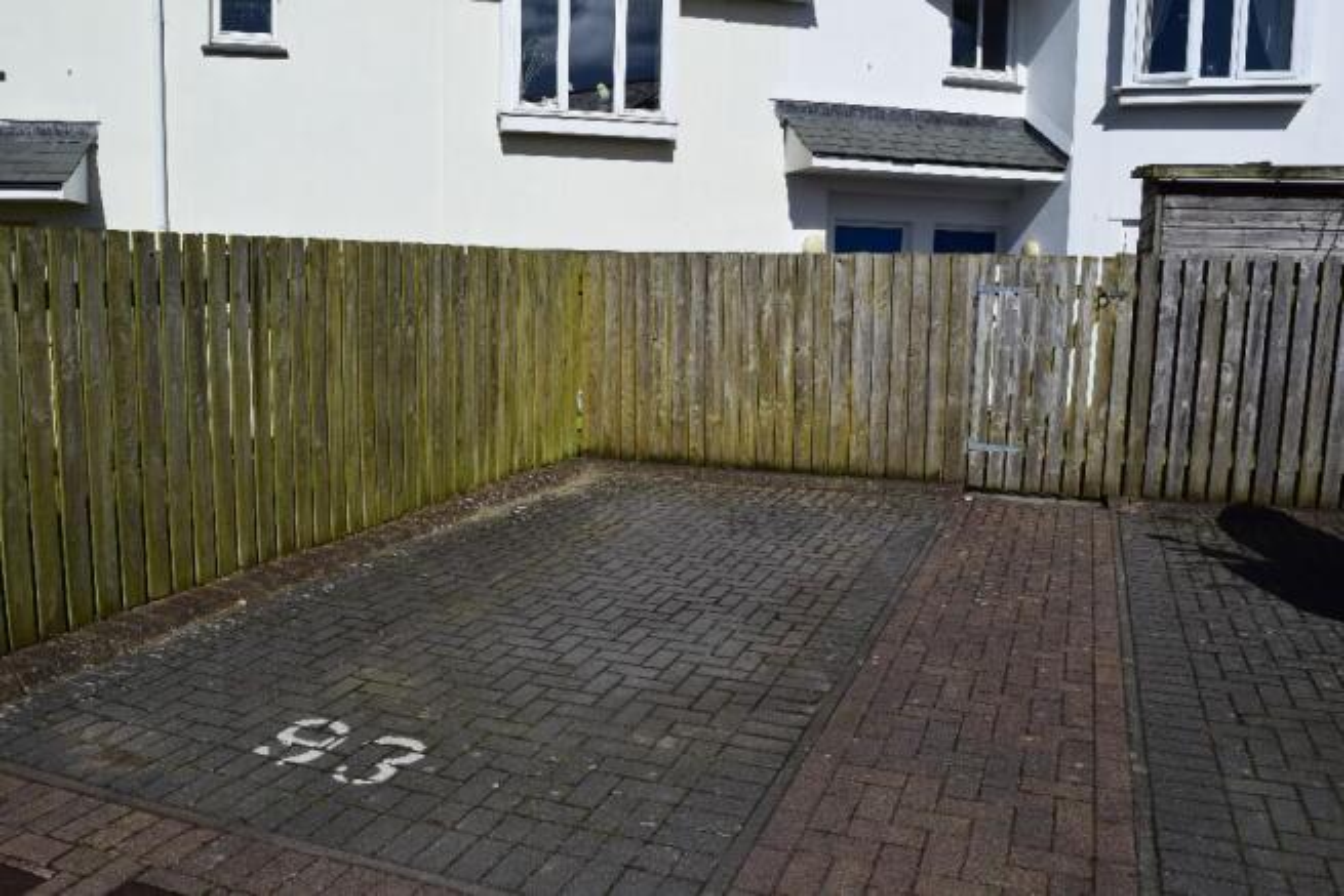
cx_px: 672
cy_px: 448
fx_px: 1008
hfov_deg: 67.4
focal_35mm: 27
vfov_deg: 48.0
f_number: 11
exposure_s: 1/500
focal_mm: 18
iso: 200
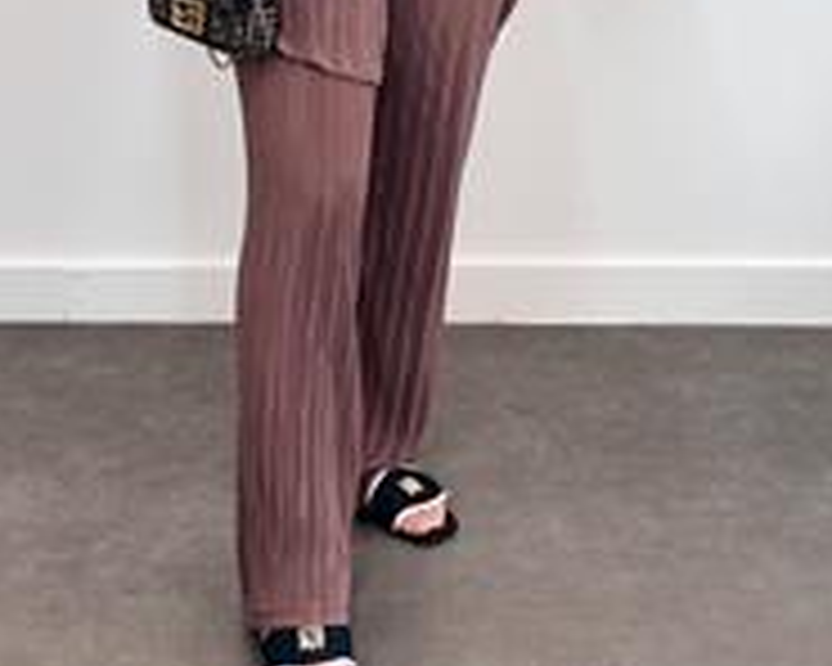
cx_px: 528
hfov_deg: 17.0
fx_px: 2783
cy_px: -135
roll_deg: -0.1
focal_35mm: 113
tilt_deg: -9.3
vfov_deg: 13.3
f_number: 1.78
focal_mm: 6.86
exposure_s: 1/120
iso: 80
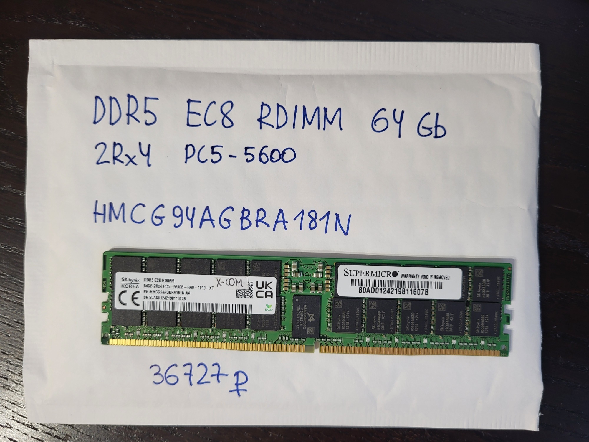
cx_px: 294
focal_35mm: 26
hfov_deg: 67.3
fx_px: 442
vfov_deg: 53.1
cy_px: 221
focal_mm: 5.4
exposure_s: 1/30
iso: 80
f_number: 1.8
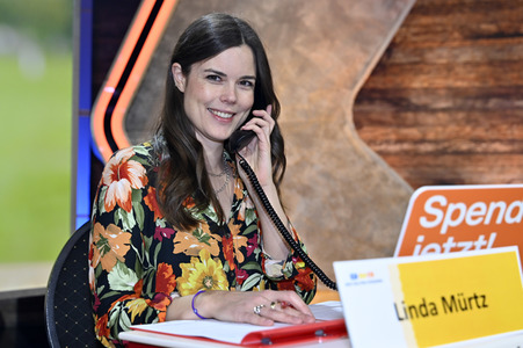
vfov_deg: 29.2
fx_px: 668
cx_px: 262
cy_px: 174
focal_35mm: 46
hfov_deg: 42.8
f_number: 4
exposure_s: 1/200
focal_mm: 46
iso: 1000
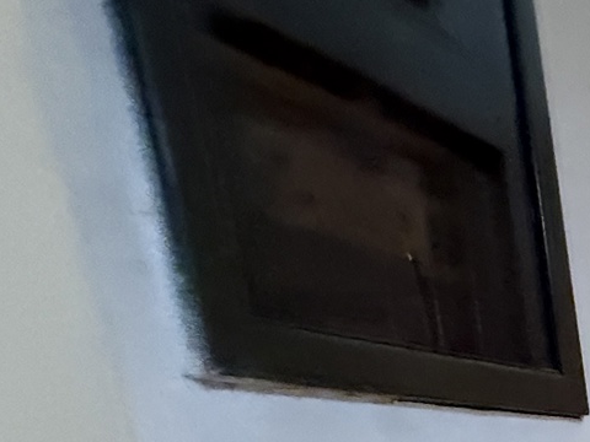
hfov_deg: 20.8
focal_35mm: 56
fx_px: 954
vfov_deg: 20.9
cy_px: 717
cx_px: 1109
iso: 640
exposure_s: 1/50
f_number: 2.2
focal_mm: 2.22
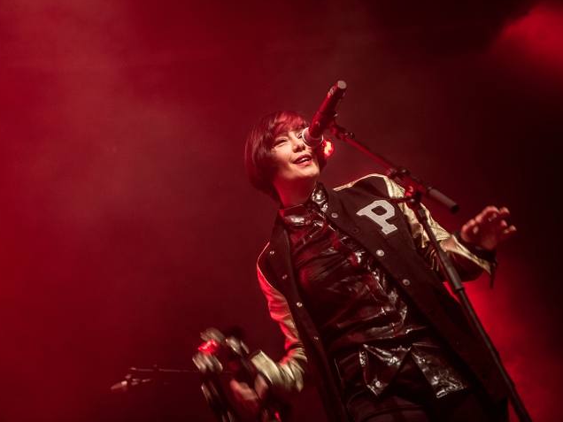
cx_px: 305
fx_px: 992
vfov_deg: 24.0
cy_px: 210
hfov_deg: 31.7
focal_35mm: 61
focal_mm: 56
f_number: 2.8
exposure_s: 1/80
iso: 1250
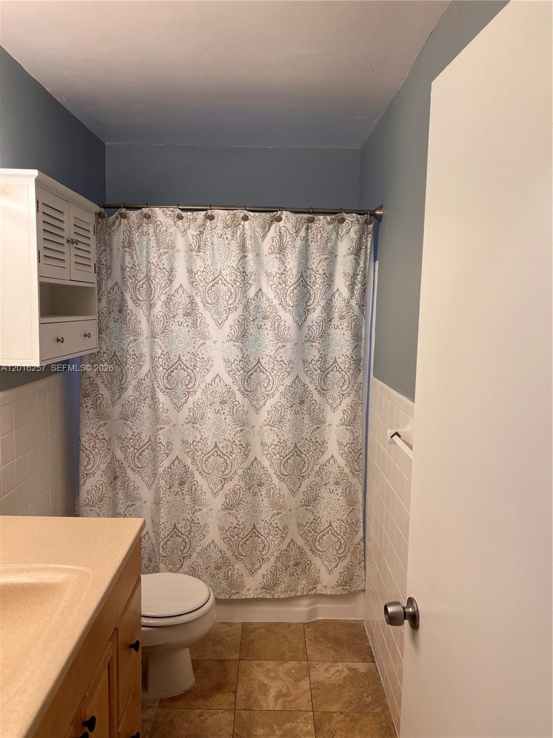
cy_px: 369
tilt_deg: -6.5
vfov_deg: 67.3
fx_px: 554
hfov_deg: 53.1
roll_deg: -2.4
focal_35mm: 26
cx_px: 276
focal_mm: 5.7
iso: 40
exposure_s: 1/120
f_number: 1.5
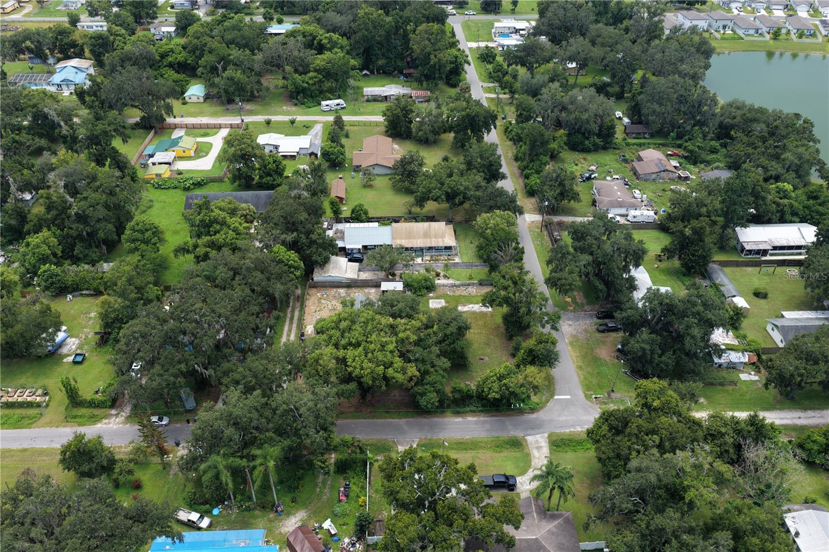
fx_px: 645
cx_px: 414
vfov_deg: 46.4
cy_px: 276
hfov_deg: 65.5
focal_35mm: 28
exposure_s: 1/500
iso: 160
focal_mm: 14.45
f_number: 2.8
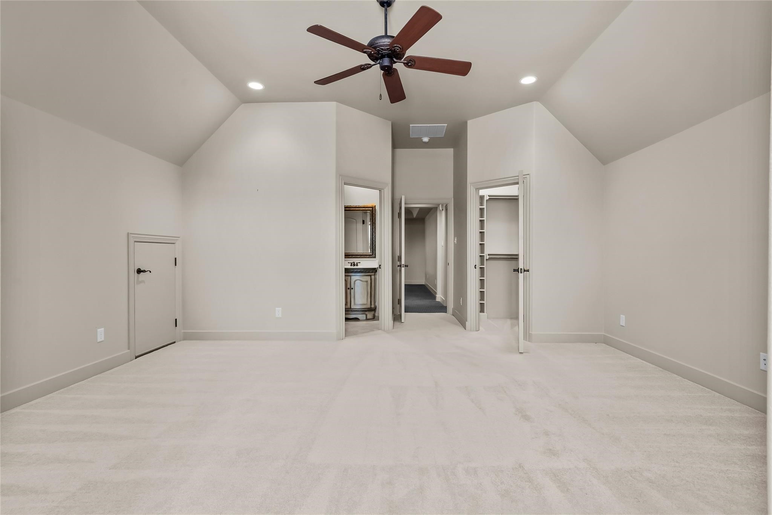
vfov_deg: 73.8
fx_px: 343
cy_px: 258
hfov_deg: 96.7
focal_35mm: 16
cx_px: 386
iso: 640
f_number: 8
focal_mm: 16
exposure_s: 1.6
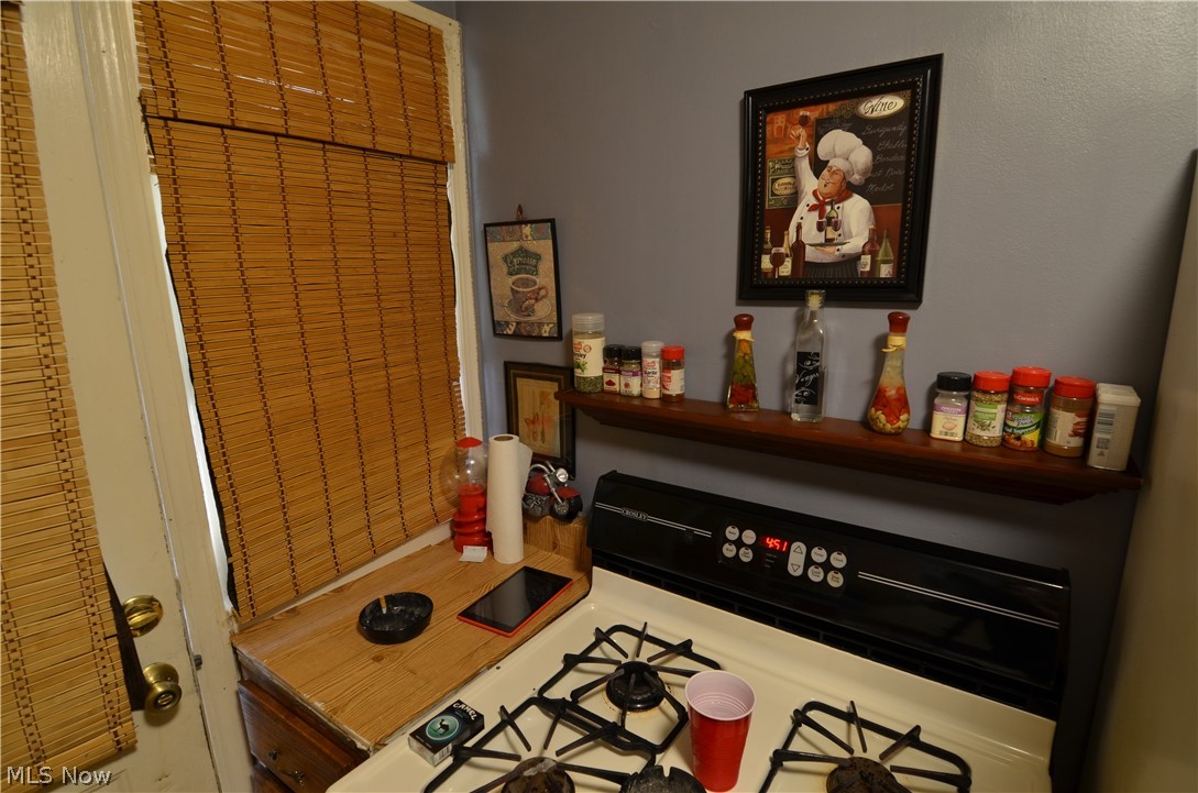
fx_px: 548
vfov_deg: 71.8
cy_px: 396
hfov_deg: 95.1
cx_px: 599
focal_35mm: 16
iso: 250
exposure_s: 1/4
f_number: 4.5
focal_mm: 11
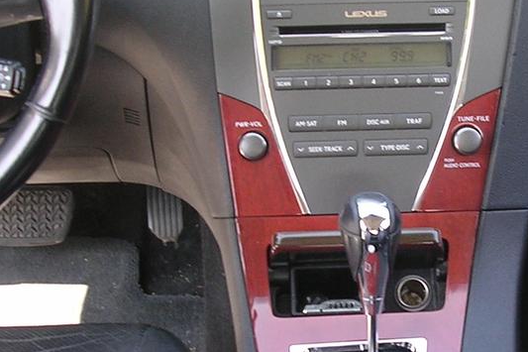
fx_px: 1393
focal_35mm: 95
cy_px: 148
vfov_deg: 14.4
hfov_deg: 21.3
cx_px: 395
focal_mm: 5.8
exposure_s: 1/38.2
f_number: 2.8
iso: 100
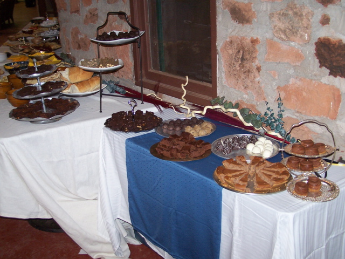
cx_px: 172
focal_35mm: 51
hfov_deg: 37.5
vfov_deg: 28.6
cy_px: 130
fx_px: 508
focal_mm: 8.5
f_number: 3
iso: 140
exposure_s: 1/60
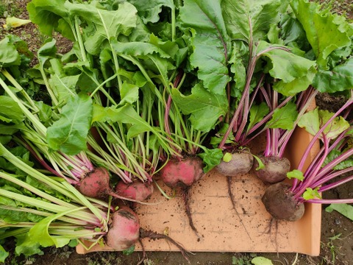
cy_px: 132
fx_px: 265
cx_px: 176
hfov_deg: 67.3
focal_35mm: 26
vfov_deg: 53.1
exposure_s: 1/261
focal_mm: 4.74
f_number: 1.79
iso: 100
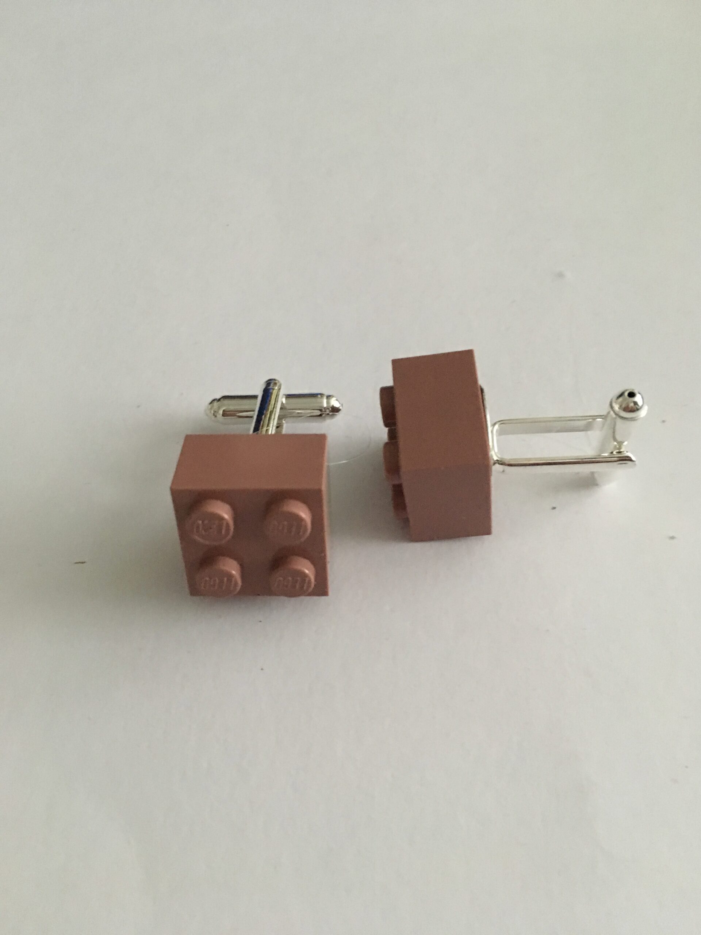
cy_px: 468
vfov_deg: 61.7
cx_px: 350
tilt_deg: -58.5
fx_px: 783
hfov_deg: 48.2
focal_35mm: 29
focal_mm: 4.15
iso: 500
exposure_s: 1/17
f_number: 2.2
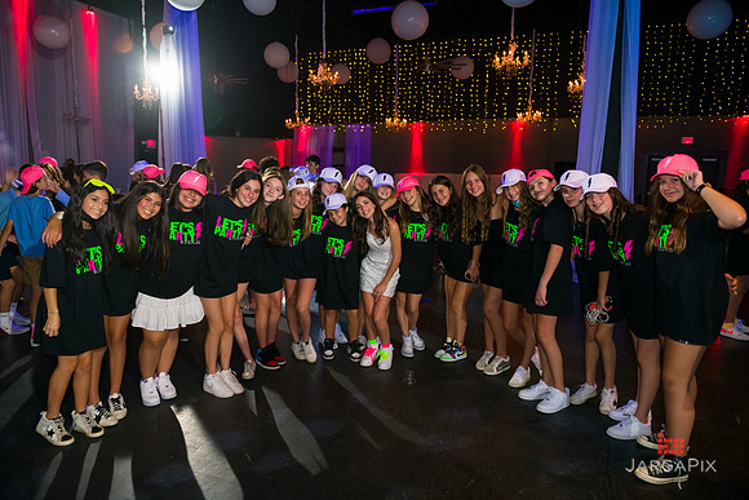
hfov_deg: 73.7
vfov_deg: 53.2
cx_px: 374
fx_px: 499
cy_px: 250
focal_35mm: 24
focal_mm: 24
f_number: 3.2
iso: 1600
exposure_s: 1/125
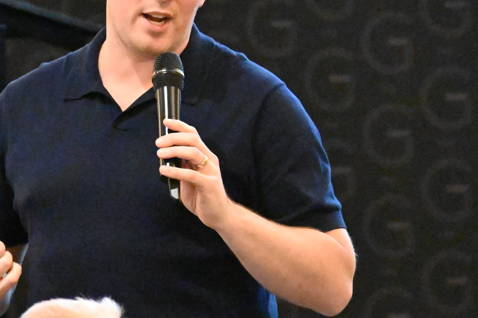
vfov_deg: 2.9
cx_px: 136
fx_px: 6373
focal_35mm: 480
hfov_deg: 4.3
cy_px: 168
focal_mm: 160
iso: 40000
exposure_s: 1/250
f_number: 6.3
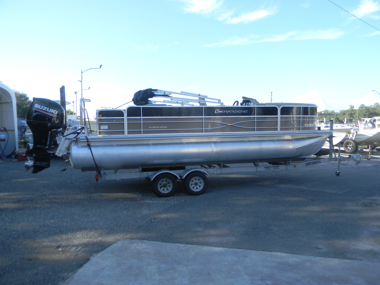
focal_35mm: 28
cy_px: 142
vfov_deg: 49.7
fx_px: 307
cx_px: 190
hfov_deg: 63.4
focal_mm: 5
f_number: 3.5
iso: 80
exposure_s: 1/249
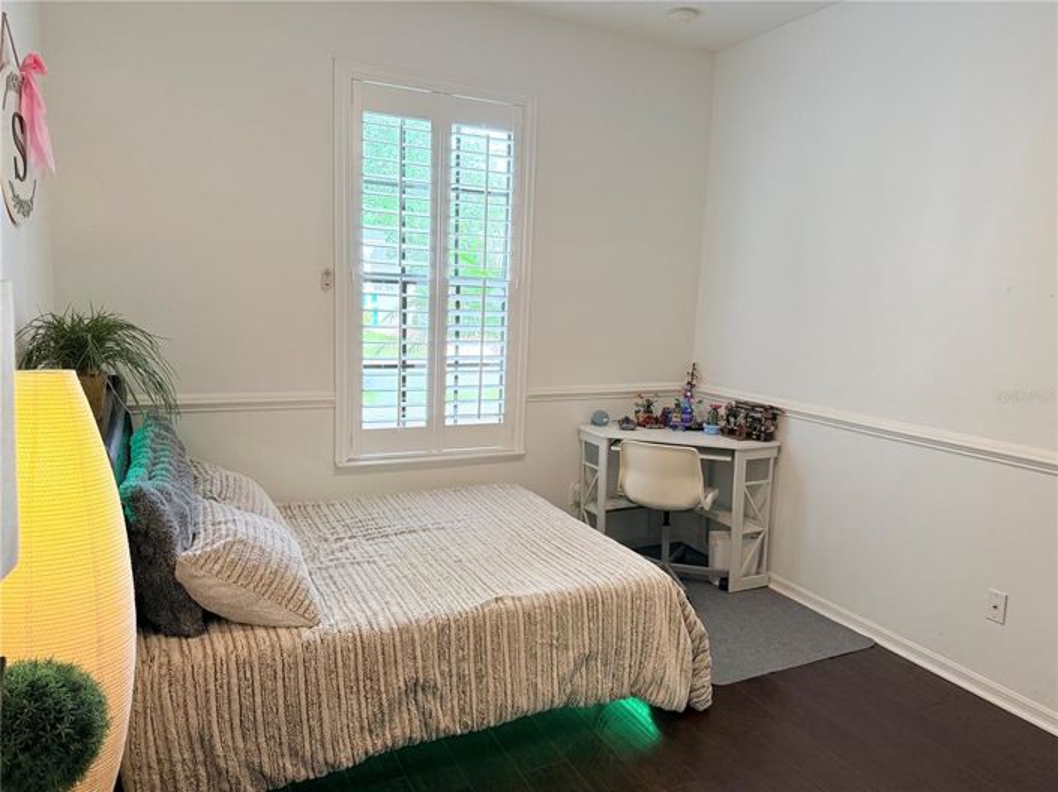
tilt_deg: -8.2
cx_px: 529
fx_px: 733
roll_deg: -1.2
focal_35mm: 24
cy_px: 396
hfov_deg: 71.6
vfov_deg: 56.8
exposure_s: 1/120
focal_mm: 6.76
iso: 320
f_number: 1.78
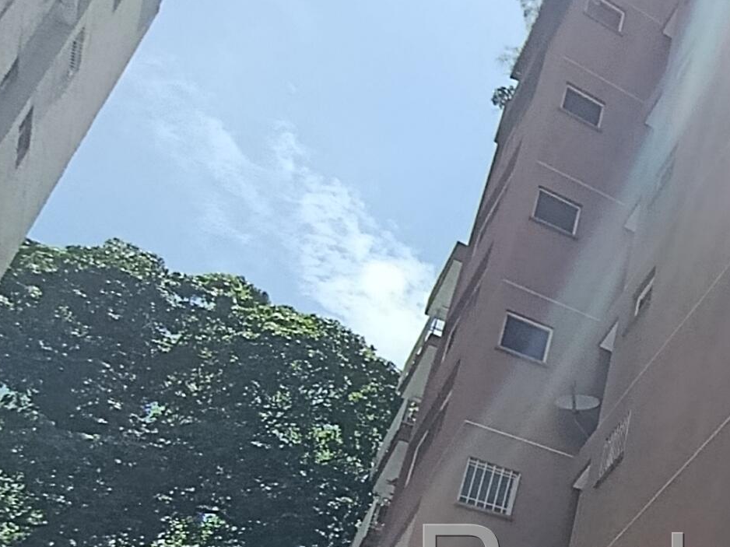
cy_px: 575
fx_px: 1012
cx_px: 1123
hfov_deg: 26.8
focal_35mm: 48
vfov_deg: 28.0
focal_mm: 1.65
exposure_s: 1/1012
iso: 51
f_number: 2.2
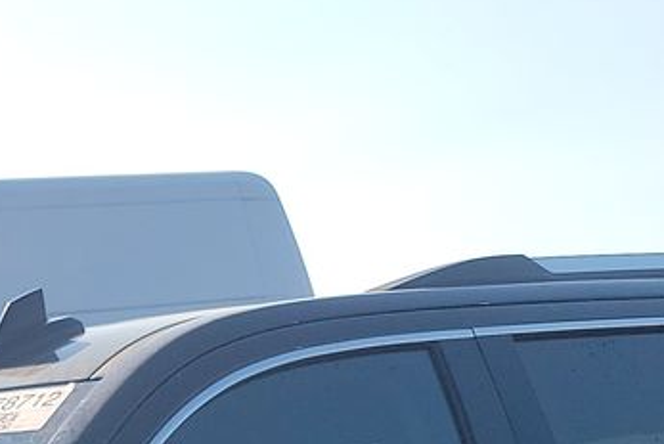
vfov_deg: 10.2
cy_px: 1104
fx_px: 2123
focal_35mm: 115
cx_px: -212
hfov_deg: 16.7
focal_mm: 6.7
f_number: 1.8
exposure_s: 1/684
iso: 50
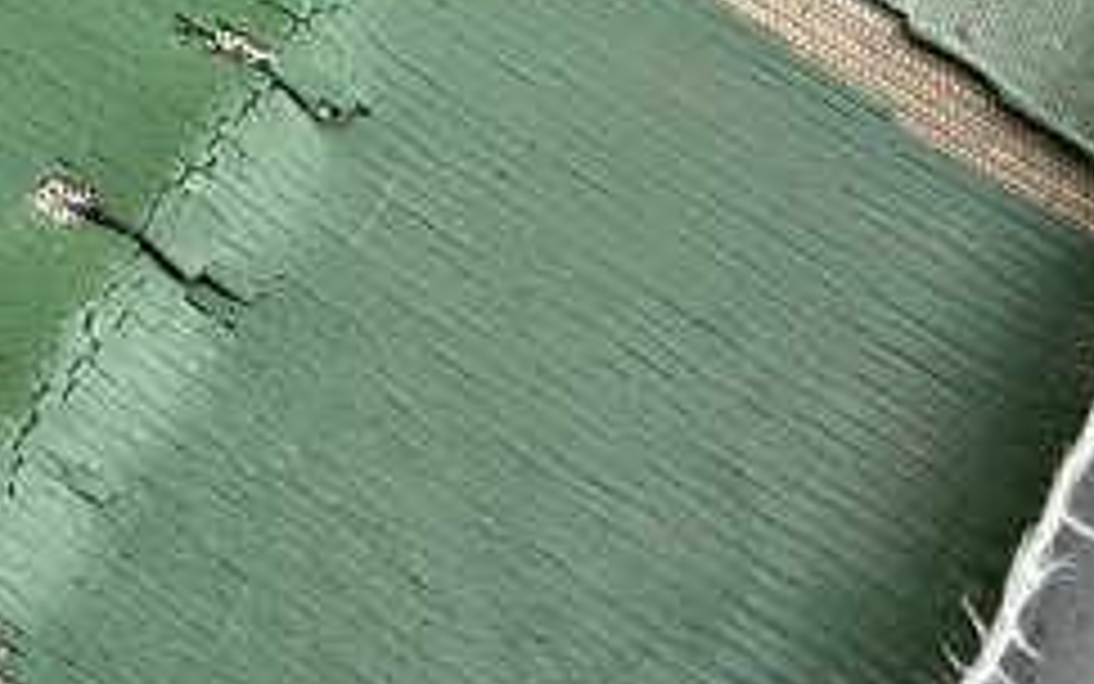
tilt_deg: -60.5
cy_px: -130
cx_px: 68
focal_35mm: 107
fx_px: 3191
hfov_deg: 19.0
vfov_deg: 12.0
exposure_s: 1/1171
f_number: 1.78
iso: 80
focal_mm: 6.86
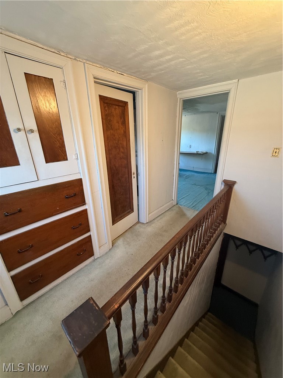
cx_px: 142
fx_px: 153
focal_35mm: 14
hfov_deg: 85.7
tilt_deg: -20.2
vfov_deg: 102.1
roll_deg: +1.2
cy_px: 189
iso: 250
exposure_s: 1/60
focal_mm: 2.22
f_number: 2.2
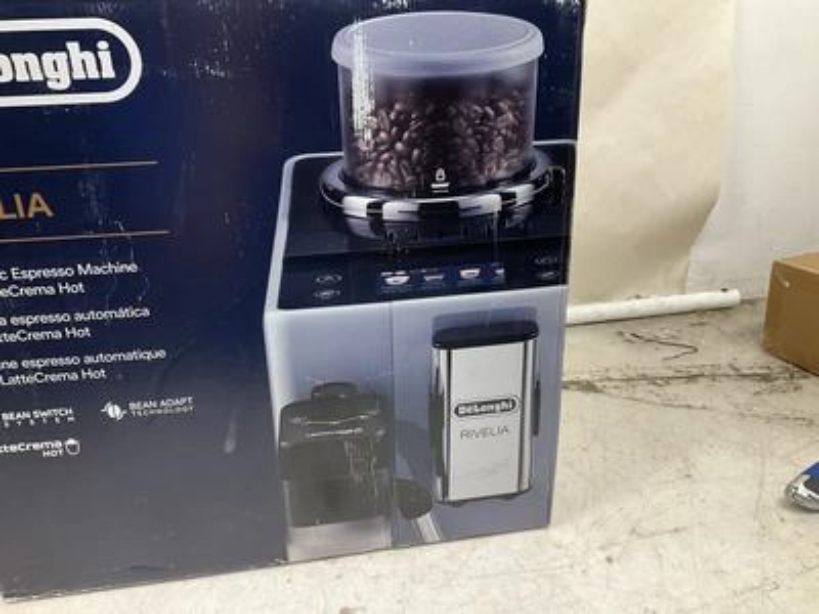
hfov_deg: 61.7
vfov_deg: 48.2
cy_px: 307
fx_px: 686
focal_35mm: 29
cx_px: 410
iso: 40
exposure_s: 1/60
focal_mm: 3
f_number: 1.8
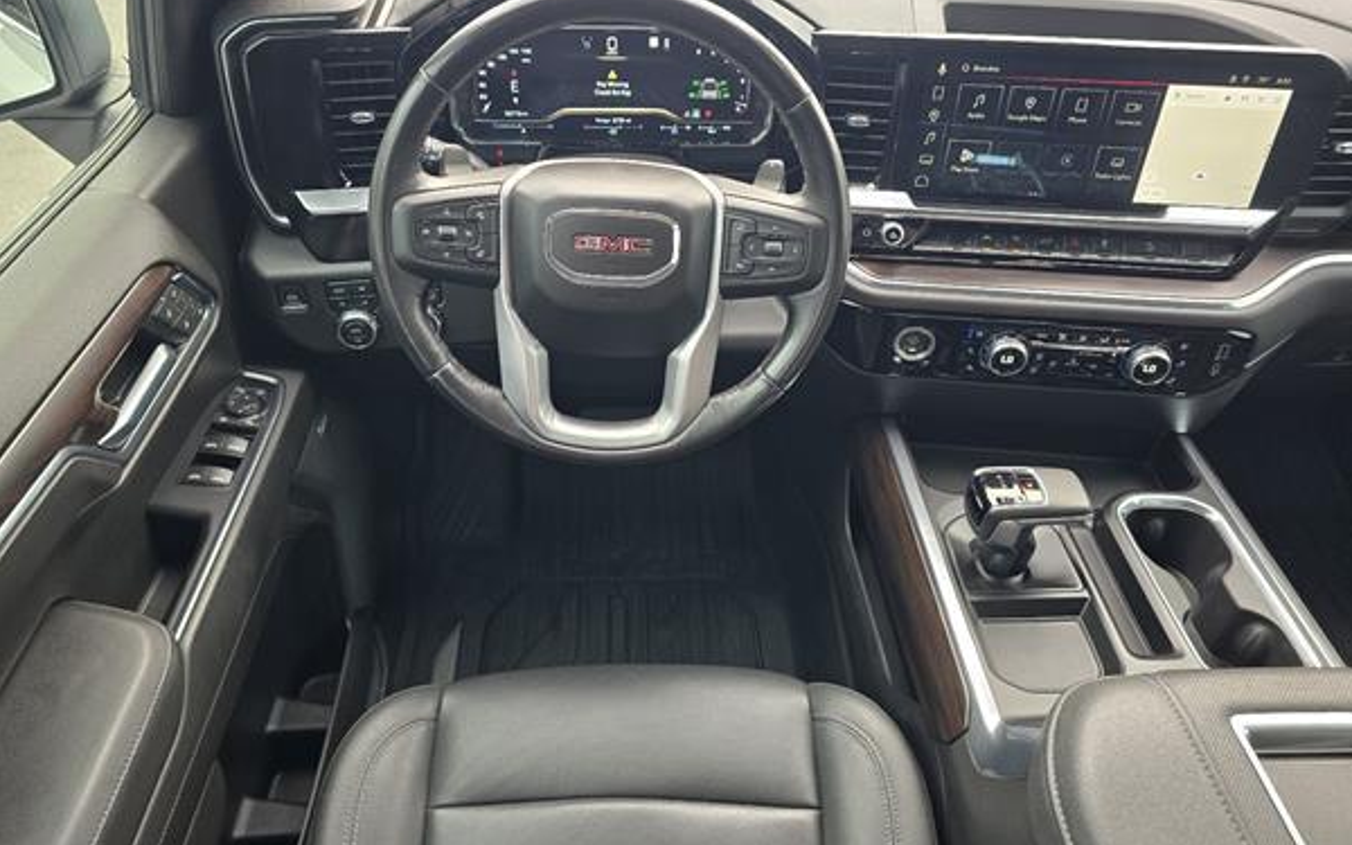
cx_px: 647
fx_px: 958
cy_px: 397
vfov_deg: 47.6
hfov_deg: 70.4
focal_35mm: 26
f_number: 1.7
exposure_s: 1/182
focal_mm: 6.3
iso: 200
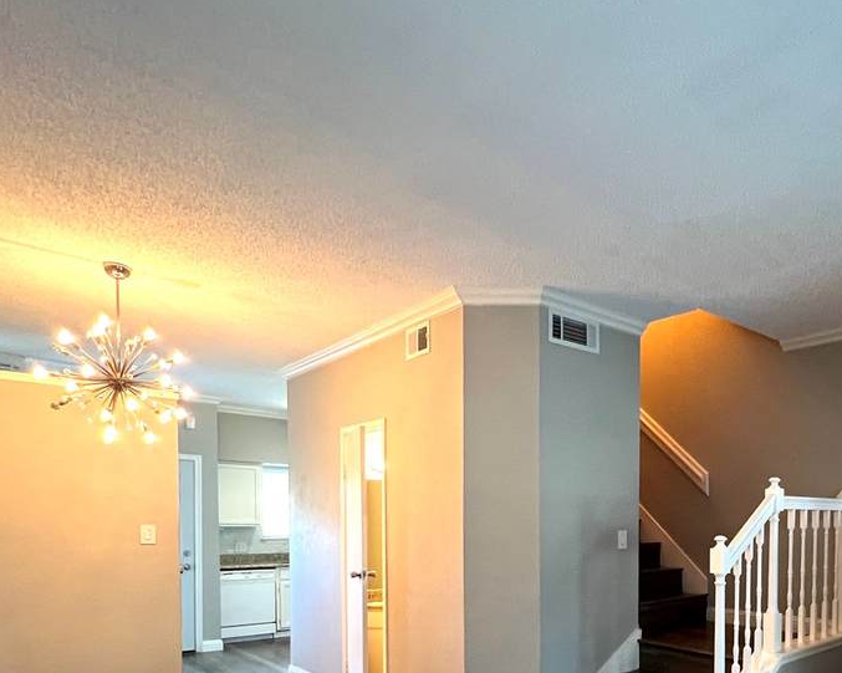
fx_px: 598
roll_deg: -0.4
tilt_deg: -2.9
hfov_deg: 65.2
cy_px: 554
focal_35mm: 24
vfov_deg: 54.1
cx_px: 650
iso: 400
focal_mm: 1.57
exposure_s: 1/60
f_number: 1.8
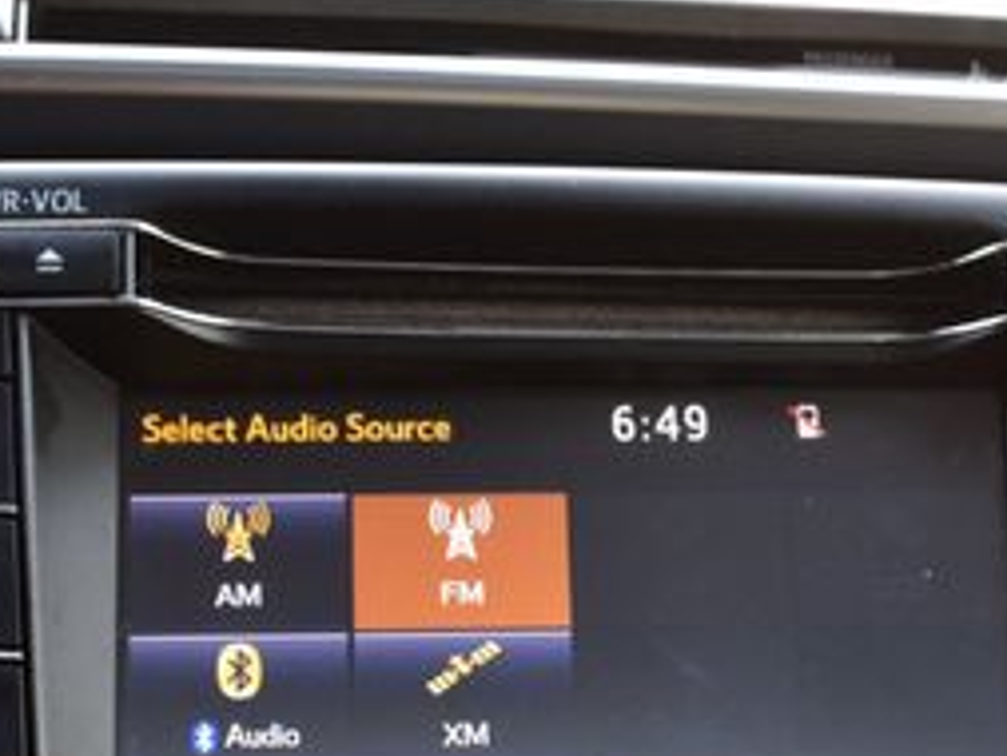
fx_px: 2969
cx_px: 609
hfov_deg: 19.2
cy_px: 836
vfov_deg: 14.2
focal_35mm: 102
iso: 400
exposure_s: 1/30
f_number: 7.1
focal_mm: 28
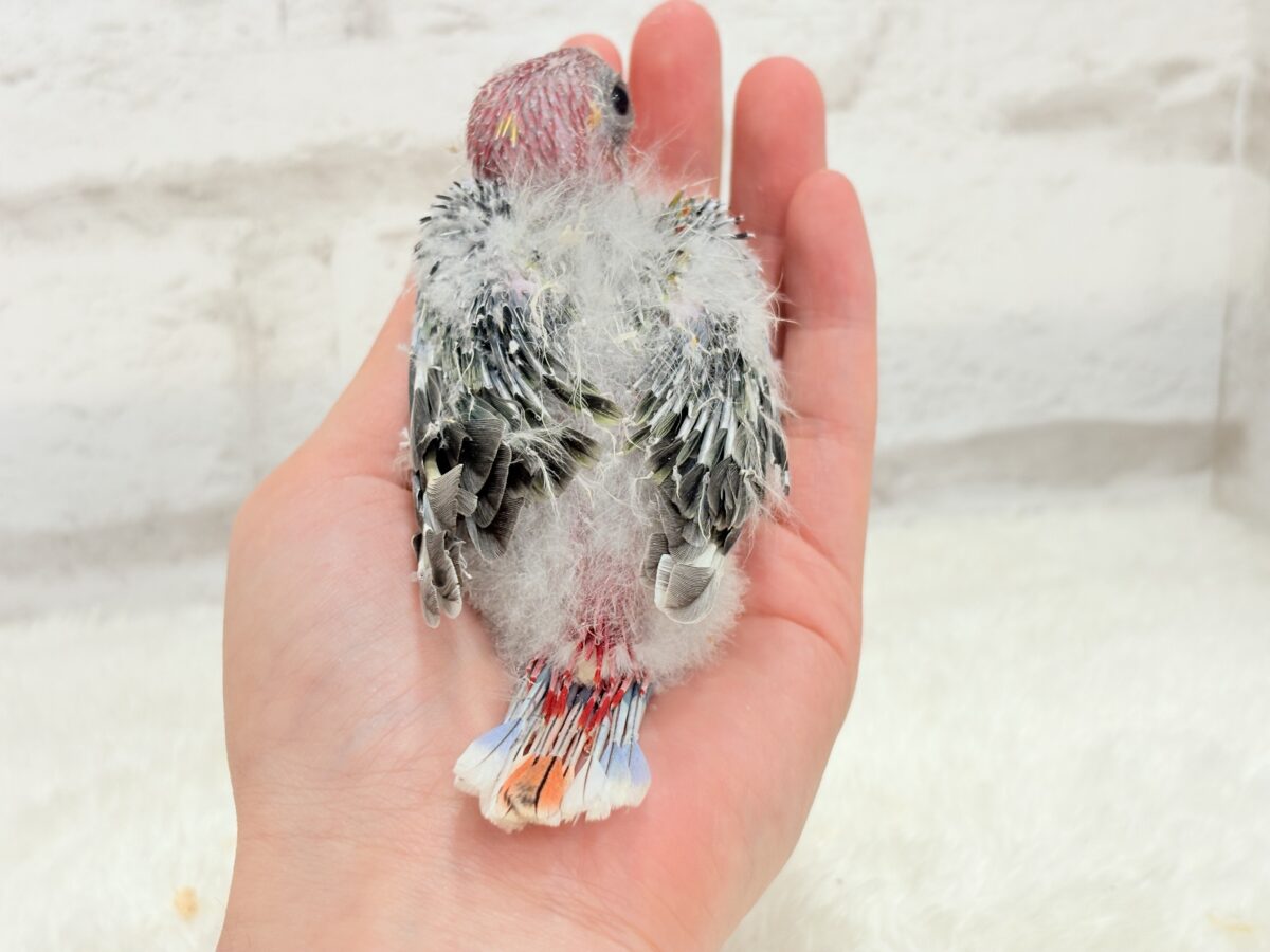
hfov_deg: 36.8
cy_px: 476
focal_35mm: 52
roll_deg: +3.4
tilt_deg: -21.2
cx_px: 635
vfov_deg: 28.0
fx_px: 1908
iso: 40
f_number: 1.6
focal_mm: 5.96
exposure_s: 1/50
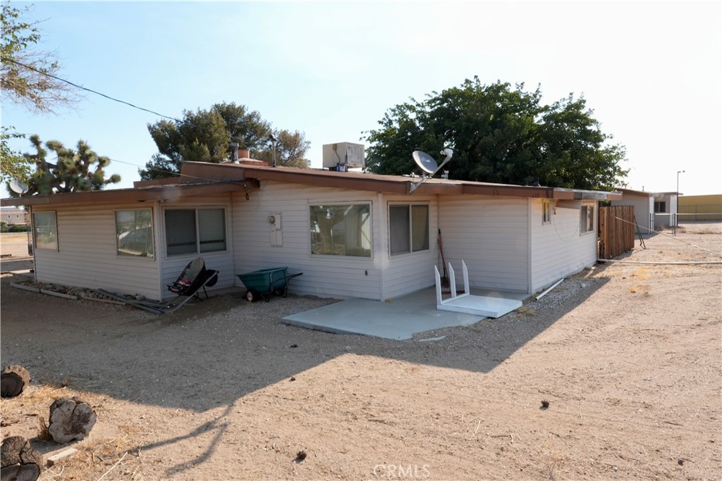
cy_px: 240
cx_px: 361
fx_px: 481
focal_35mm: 24
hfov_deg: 73.7
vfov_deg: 53.1
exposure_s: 1/60
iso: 250
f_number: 18
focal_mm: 16
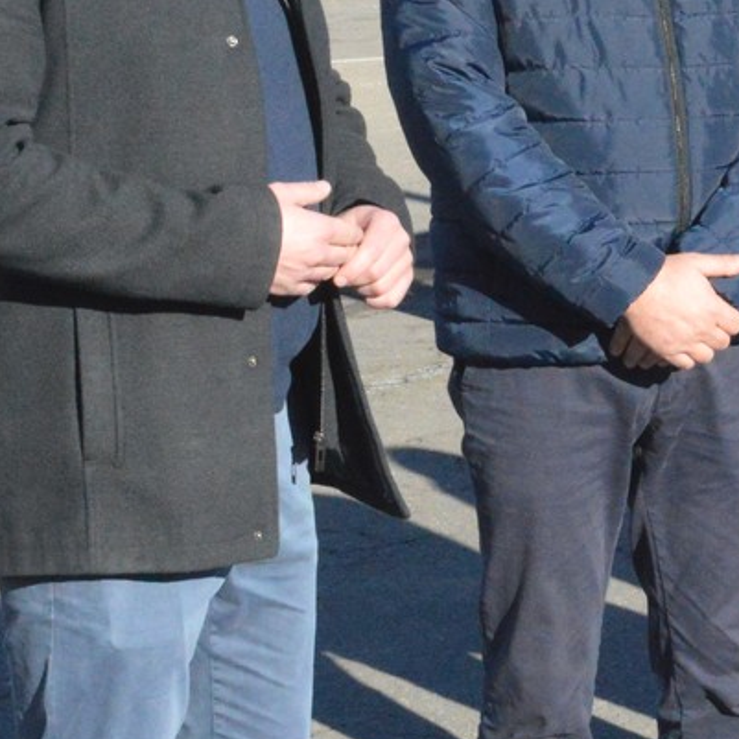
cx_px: 1047
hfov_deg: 12.5
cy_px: 372
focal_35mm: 134
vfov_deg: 13.0
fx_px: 3237
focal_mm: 26
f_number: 18
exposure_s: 1/1250
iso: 3200
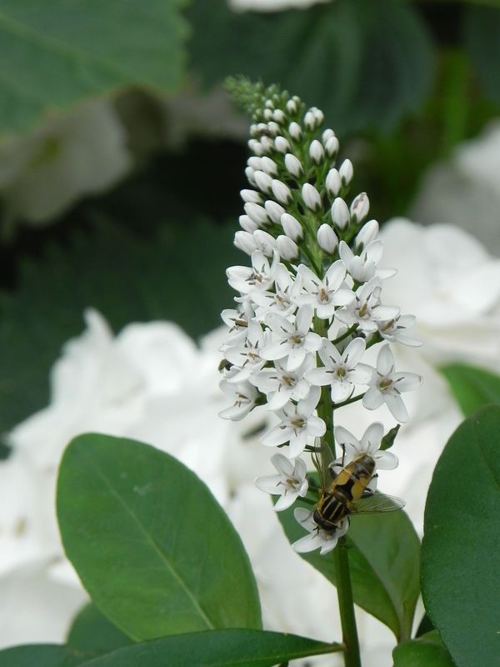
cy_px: 334
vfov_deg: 12.2
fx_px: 3120
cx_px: 250
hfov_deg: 9.2
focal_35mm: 162
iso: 160
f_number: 5
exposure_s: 1/250
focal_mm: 28.8
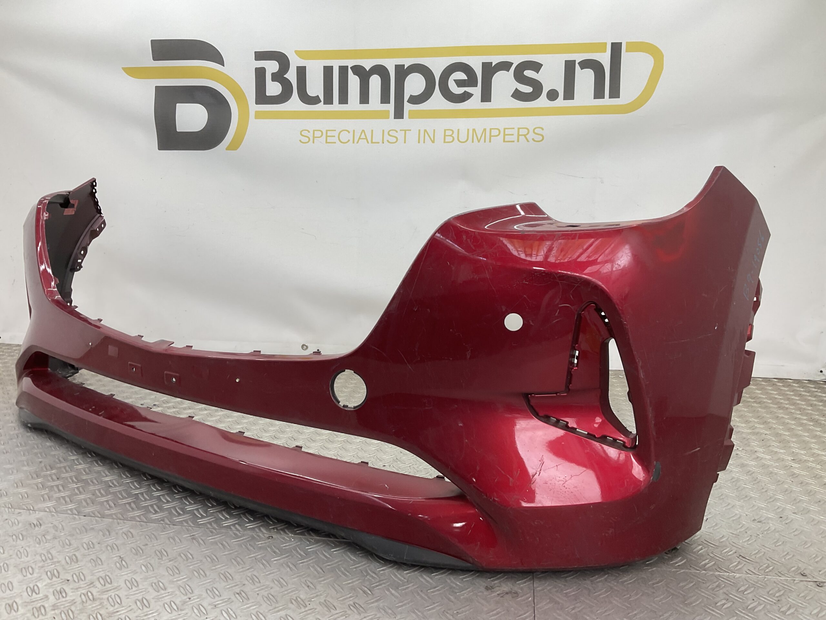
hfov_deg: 61.7
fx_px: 692
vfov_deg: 48.2
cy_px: 310
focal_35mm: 29
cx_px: 413
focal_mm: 3
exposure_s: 1/120
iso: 25
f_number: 1.8
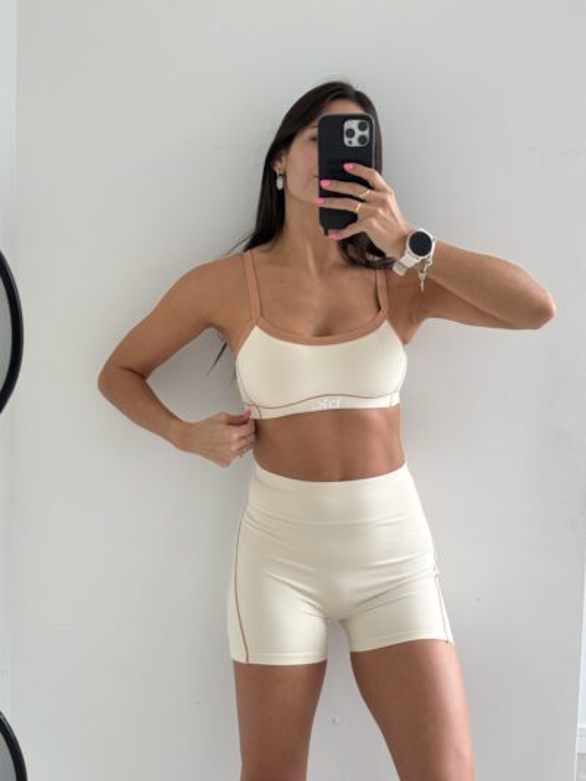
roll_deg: -2.3
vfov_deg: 39.6
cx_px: 293
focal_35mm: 48
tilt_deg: -20.2
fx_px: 1083
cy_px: 390
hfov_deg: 30.3
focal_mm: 6.76
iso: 100
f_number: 1.78
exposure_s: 1/103
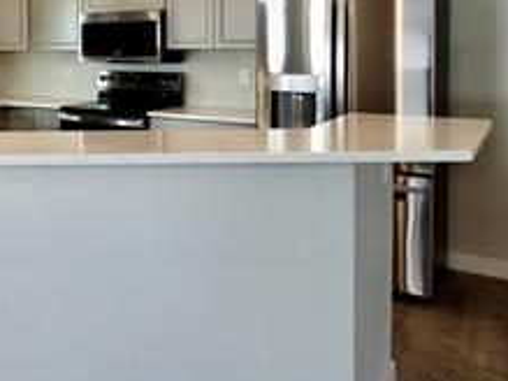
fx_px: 557
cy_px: 71
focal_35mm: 38
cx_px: 32
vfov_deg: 36.3
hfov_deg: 43.8
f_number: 2.2
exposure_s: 1/40
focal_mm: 1.74
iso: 50
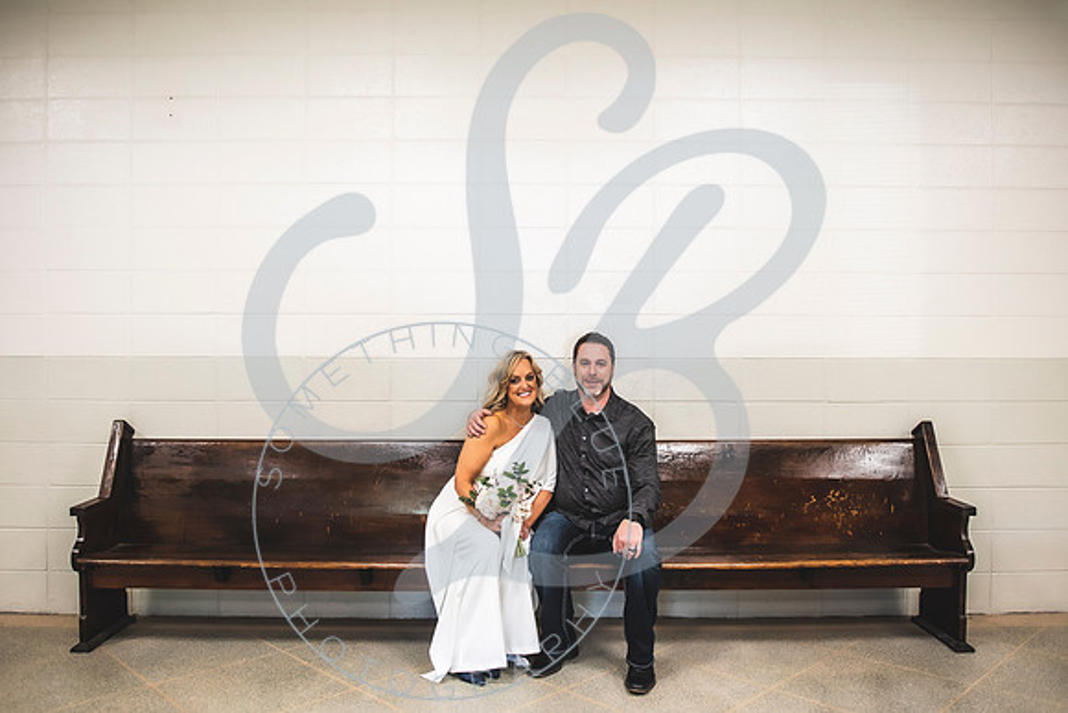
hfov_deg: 65.2
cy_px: 349
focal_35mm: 28
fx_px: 834
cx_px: 534
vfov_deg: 46.2
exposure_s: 1/160
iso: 500
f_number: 2.8
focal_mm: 24
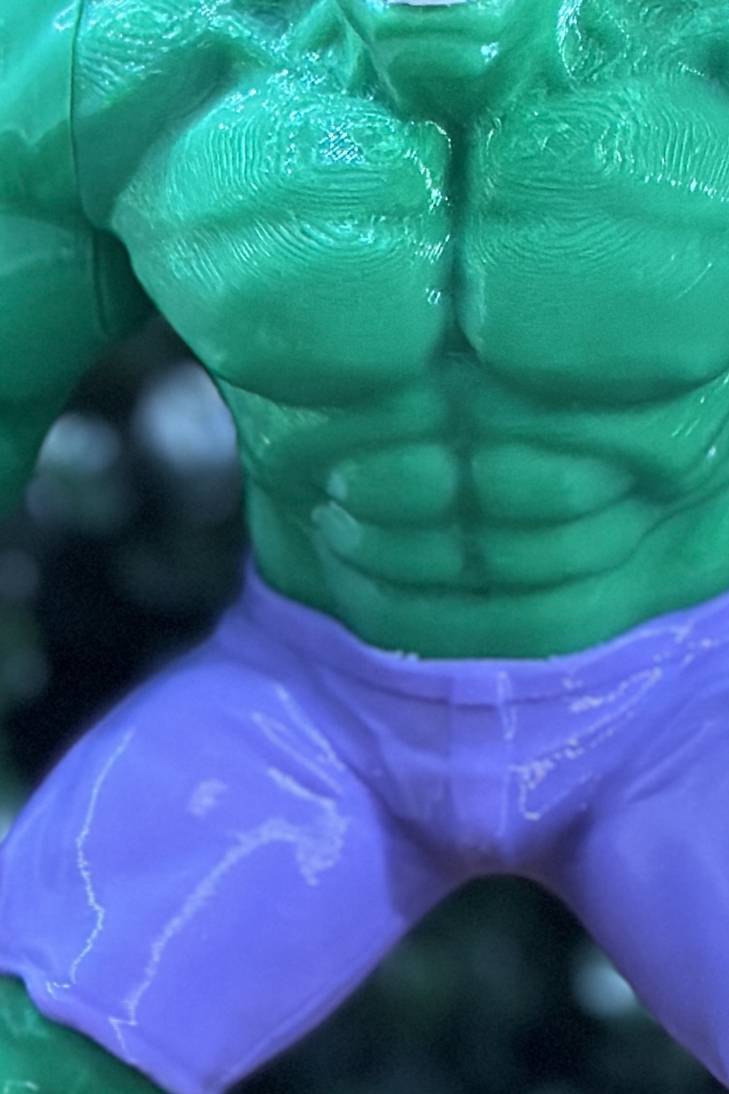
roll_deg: +0.5
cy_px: 767
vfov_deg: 12.6
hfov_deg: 8.4
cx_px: 523
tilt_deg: -10.5
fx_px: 4952
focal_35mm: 163
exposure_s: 1/33
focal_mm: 6.86
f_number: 1.78
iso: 640
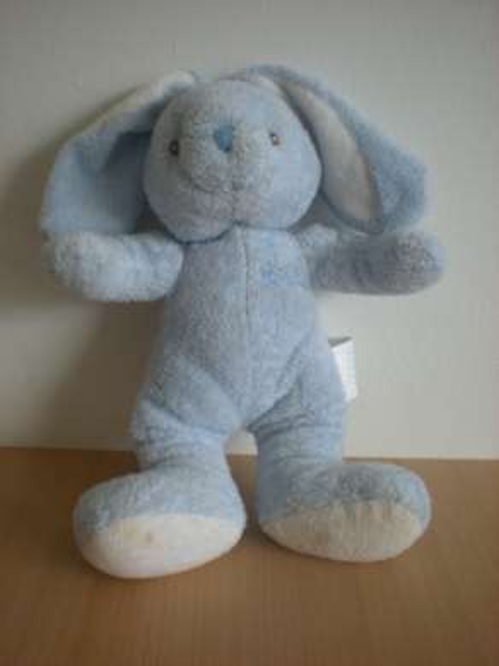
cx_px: 250
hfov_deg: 37.7
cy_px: 333
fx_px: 731
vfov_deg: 49.0
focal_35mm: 38
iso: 188
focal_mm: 6.3
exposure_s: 1/59.8
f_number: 3.1
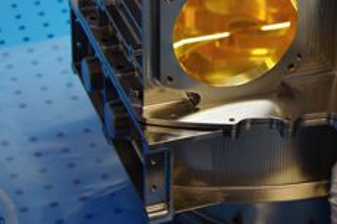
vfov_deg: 9.8
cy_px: 15
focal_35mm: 139
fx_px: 1300
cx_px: 306
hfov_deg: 14.6
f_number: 5.6
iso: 400
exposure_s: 1/100
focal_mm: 42.5
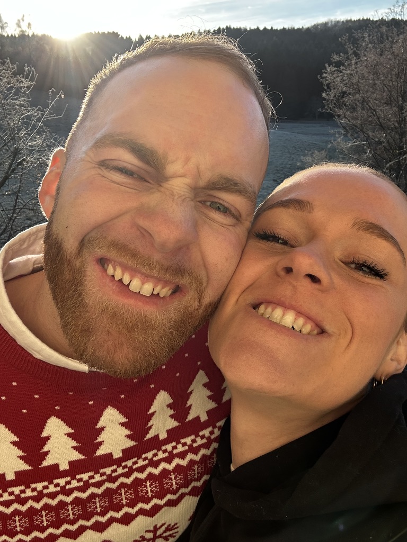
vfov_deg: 60.0
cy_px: 271
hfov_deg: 46.8
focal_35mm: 30
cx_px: 204
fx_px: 470
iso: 25
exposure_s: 1/360
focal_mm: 2.69
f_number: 1.9
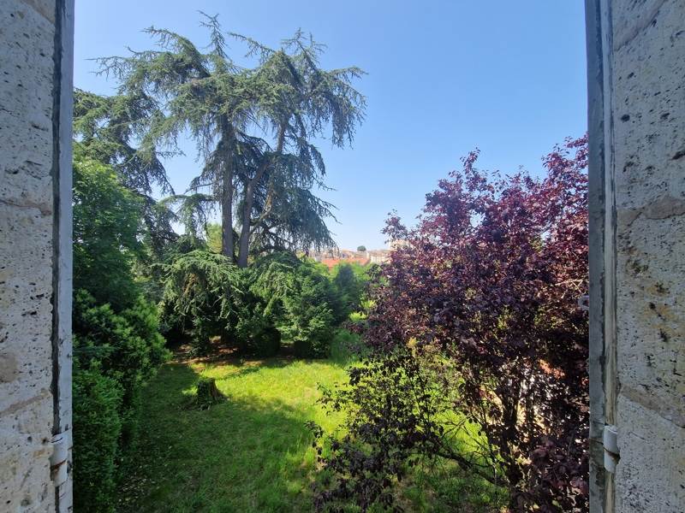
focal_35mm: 13
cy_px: 256
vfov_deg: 89.9
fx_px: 257
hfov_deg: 106.2
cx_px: 342
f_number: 2.2
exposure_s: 1/888
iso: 50
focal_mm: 2.2
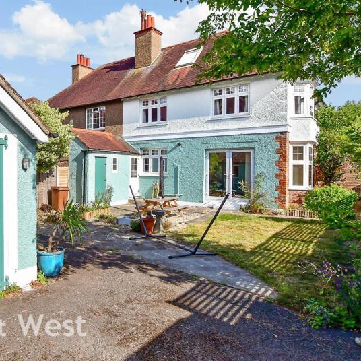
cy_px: 168
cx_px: 82
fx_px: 307
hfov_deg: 57.3
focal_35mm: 26
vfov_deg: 60.9
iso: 320
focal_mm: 11
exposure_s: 1/640
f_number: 8
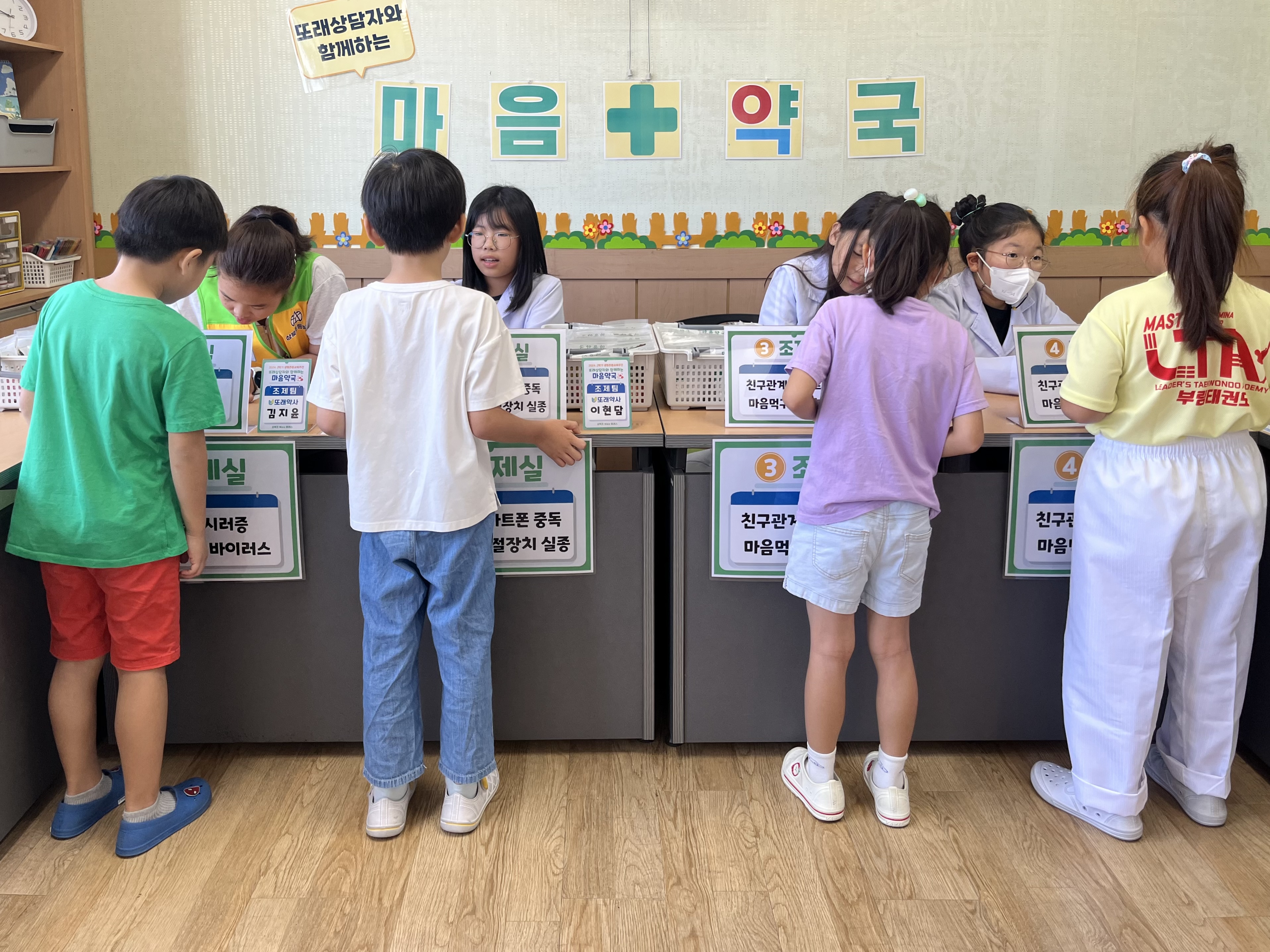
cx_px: 635
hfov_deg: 67.3
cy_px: 476
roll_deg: +0.7
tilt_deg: -17.1
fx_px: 954
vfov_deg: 53.1
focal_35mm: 26
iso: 80
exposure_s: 1/120
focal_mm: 5.1
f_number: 1.6
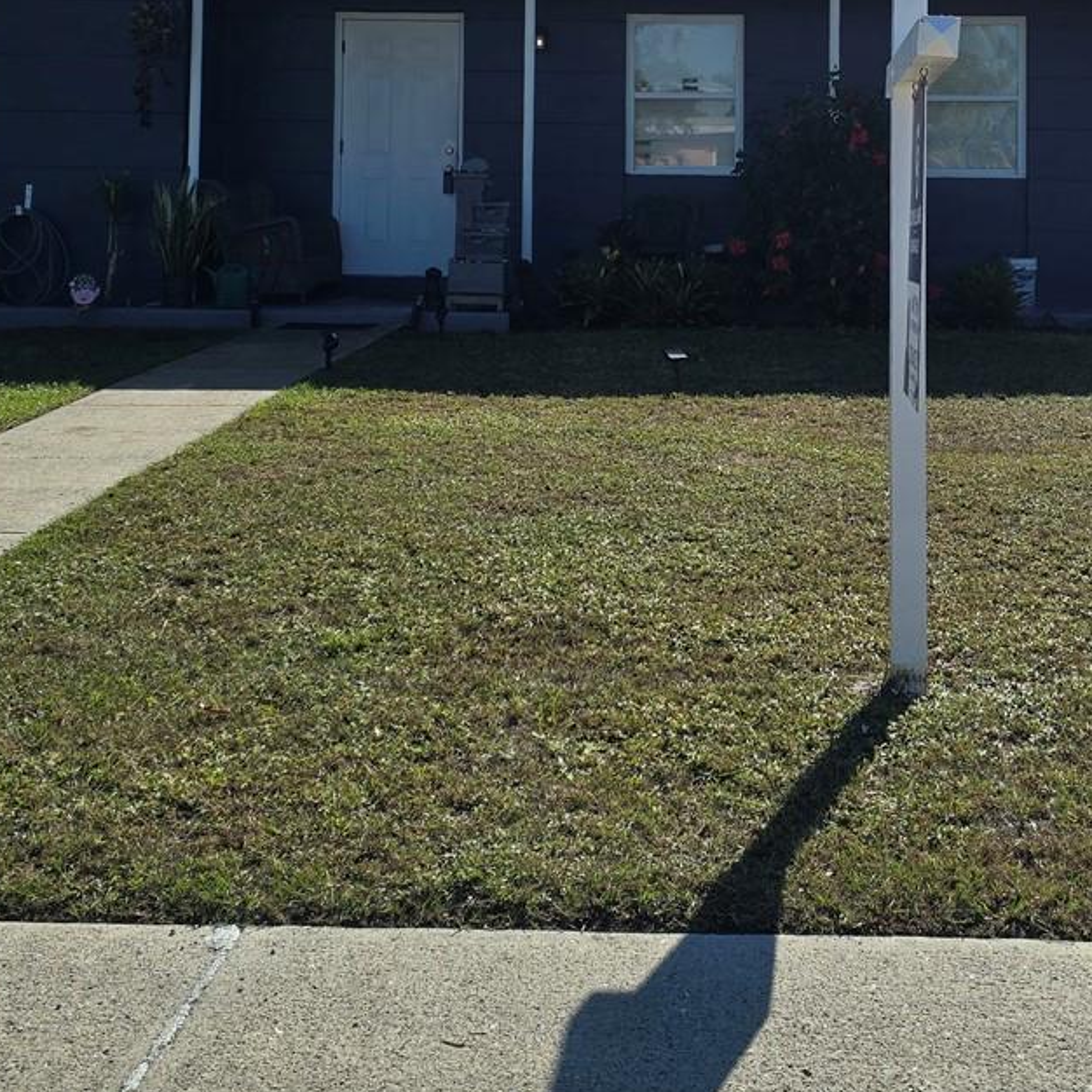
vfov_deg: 31.4
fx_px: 1856
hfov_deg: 32.5
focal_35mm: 52
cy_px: 124
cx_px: 733
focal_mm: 6.3
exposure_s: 1/1276
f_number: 1.7
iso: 12
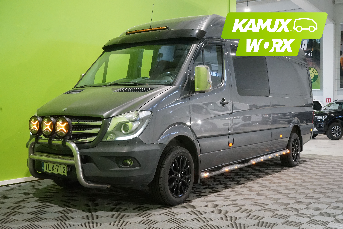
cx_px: 172
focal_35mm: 41
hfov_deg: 47.4
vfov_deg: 32.6
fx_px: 391
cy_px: 114
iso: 6400
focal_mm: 41
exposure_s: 1/40
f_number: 11
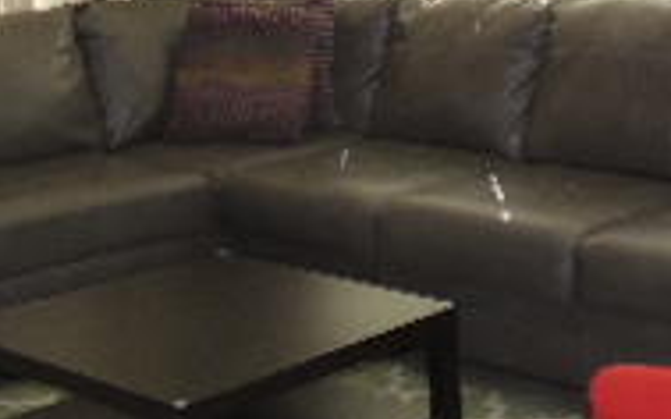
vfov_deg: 15.1
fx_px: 1572
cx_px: 391
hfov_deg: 24.1
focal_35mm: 86
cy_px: 64
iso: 360
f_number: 3
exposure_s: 1/40
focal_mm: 4.3
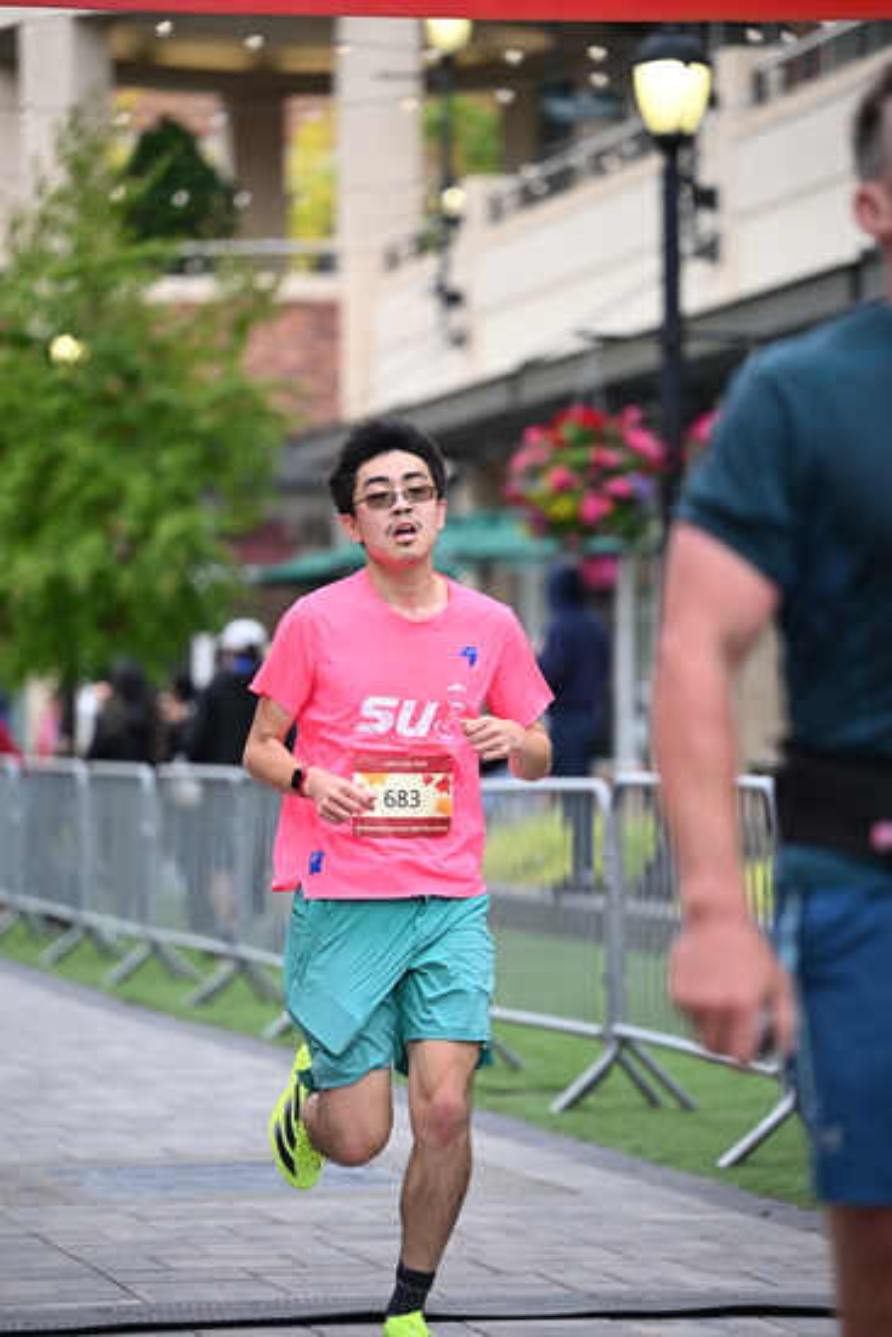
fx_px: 5014
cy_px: 668
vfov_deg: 15.2
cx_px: 446
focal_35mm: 135
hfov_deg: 10.2
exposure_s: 1/1600
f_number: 2.8
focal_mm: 135
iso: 1000
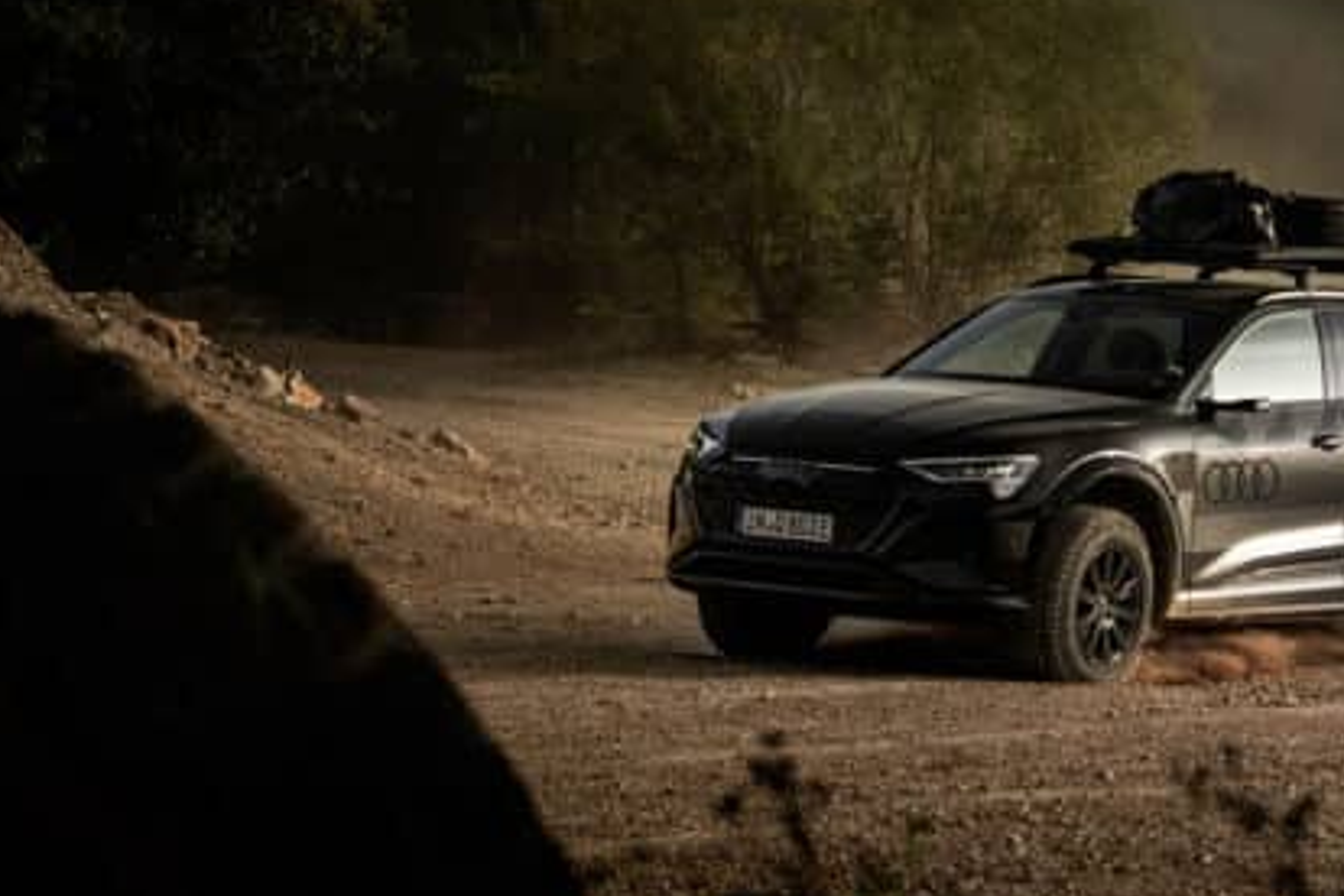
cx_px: 1062
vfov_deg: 9.6
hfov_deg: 14.3
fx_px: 5338
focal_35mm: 143
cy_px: 422
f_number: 4
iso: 500
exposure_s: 1/800
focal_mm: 77
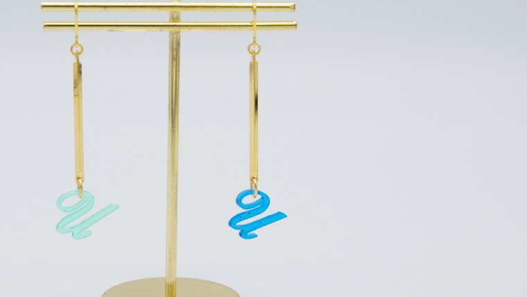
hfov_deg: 14.9
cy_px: 149
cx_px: 199
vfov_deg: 8.4
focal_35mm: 144
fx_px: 2013
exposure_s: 1/160
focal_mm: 63
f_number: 5.6
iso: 400
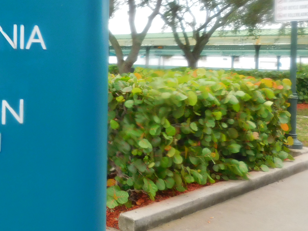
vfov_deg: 28.6
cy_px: 53
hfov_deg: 36.3
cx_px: 42
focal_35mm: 50
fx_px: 445
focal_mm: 4
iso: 125
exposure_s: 1/125
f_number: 3
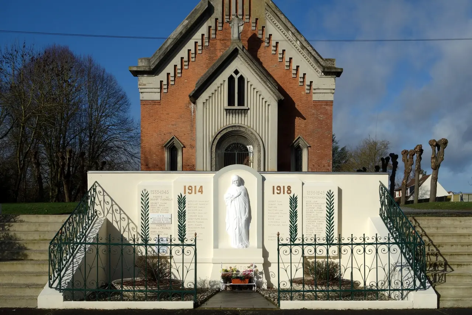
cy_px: 158
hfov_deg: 45.4
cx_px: 236
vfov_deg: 31.2
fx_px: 564
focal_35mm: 43
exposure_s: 1/800
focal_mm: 15.82
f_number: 7.1
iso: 125
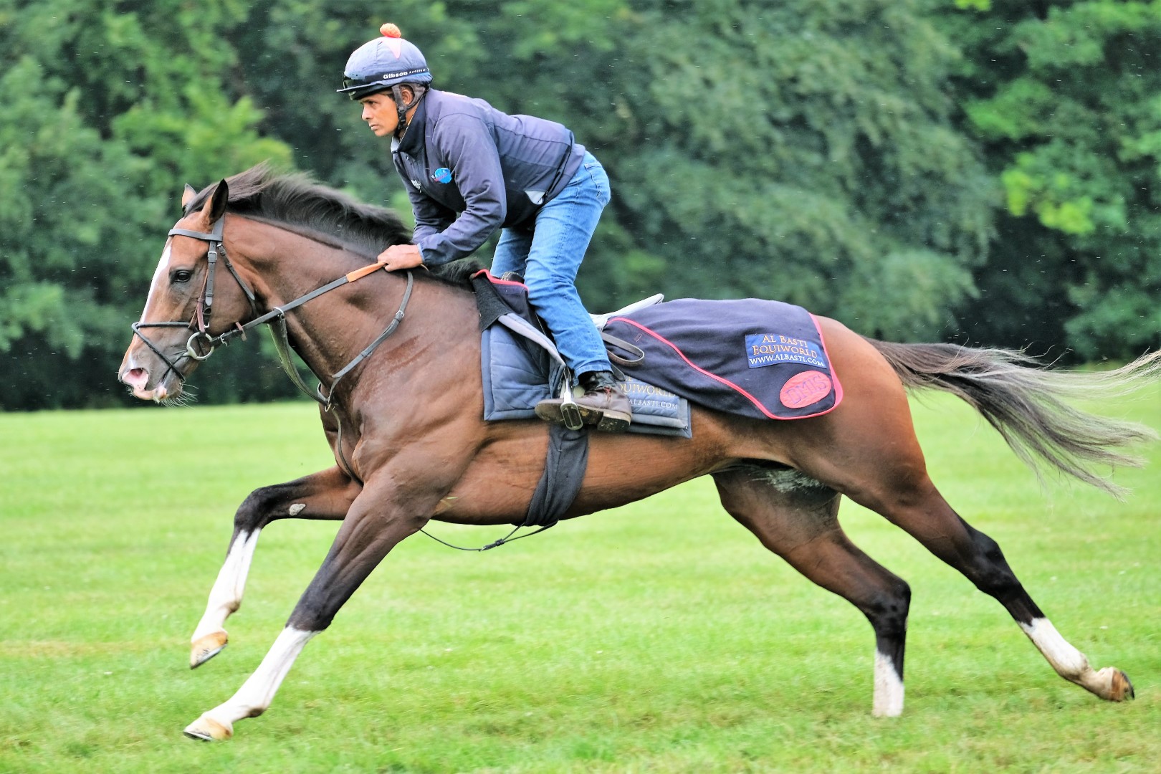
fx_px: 6772
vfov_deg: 6.5
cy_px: 387
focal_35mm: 210
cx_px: 580
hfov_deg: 9.8
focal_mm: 140
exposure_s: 1/1000
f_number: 2.8
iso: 250
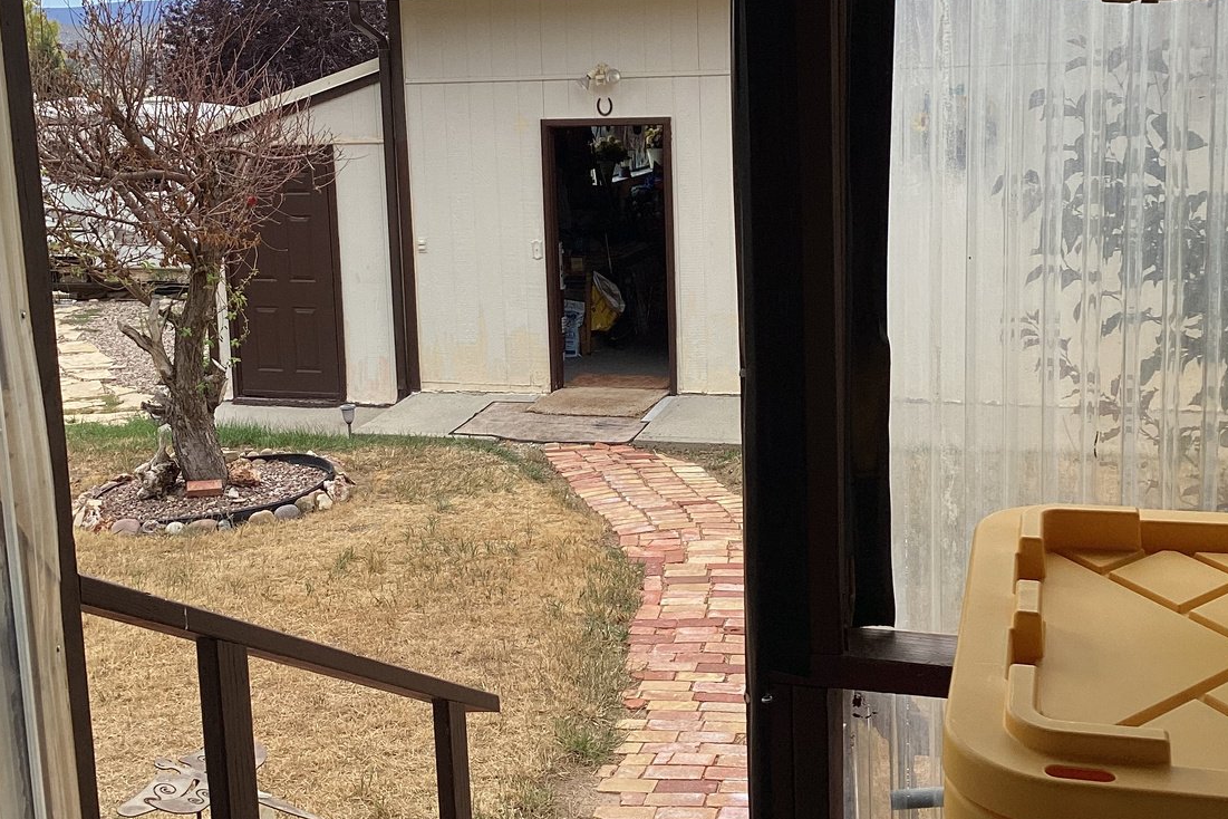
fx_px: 1535
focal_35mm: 45
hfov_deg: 43.6
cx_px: 600
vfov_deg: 29.8
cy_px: 327
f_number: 2.4
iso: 25
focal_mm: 3.3
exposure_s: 1/806
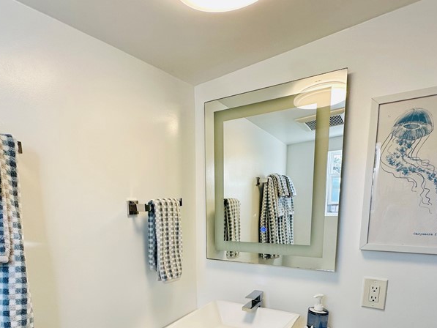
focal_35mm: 24
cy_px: 258
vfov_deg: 53.4
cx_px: 188
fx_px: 303
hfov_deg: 71.2
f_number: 2.2
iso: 64
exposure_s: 1/120
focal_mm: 2.22
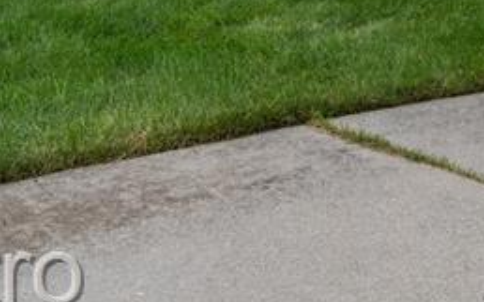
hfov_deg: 21.5
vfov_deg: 12.8
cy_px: -300
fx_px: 1173
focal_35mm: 89
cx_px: 597
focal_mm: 22
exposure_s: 1/50
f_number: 8
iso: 100
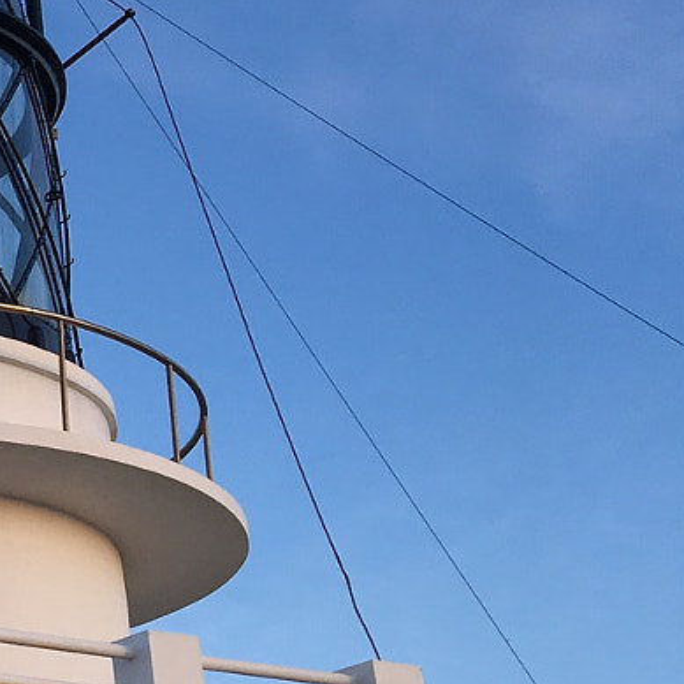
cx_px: -717
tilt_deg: +21.9
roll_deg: -2.4
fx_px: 2347
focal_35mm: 105
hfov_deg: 13.8
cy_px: 301
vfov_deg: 16.6
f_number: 2.2
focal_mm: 4.15
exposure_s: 1/227
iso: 25
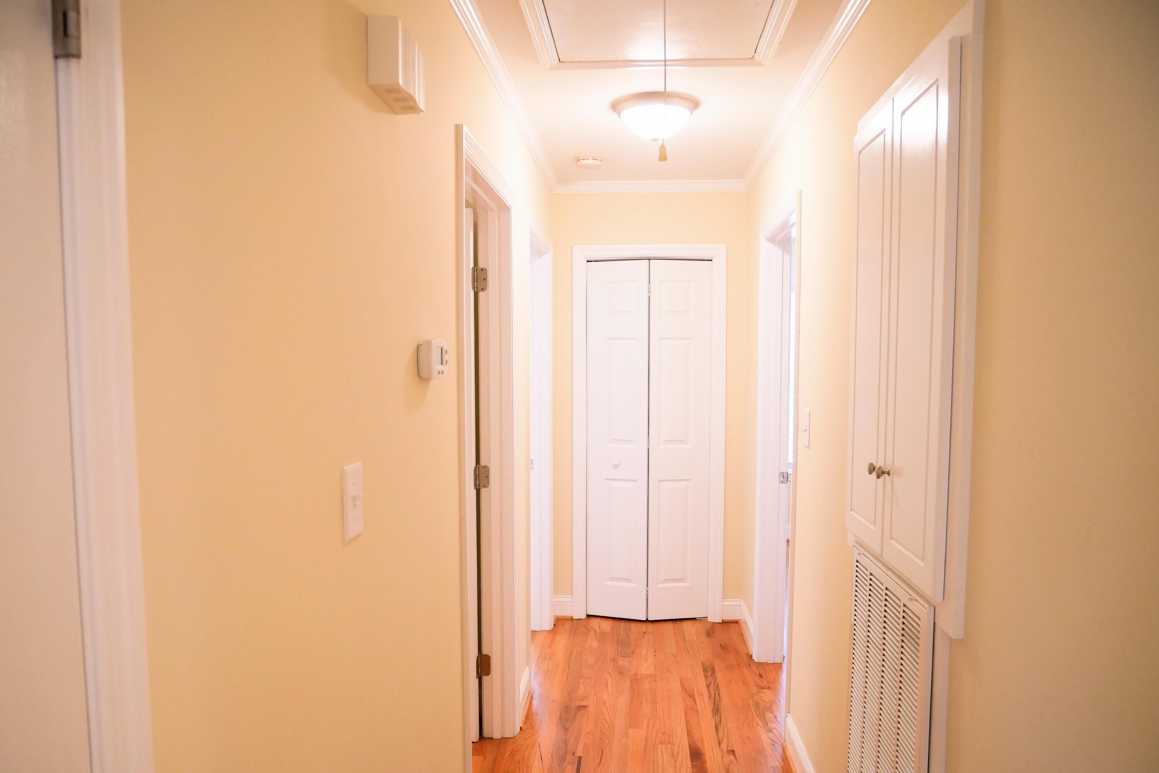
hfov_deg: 71.5
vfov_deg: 51.2
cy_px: 422
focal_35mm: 25
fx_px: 805
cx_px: 580
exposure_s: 1/60
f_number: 3.5
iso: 500
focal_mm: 12
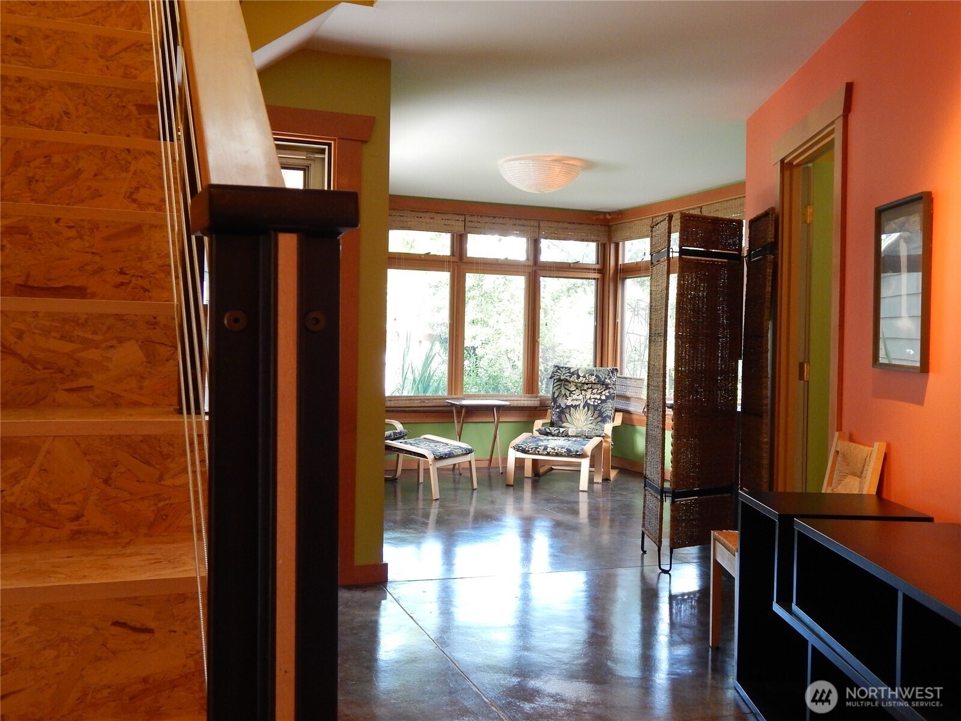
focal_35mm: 35
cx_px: 480
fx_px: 972
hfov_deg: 52.6
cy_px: 360
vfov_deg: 40.7
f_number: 3.3
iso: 360
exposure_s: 1/30
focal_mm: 6.1
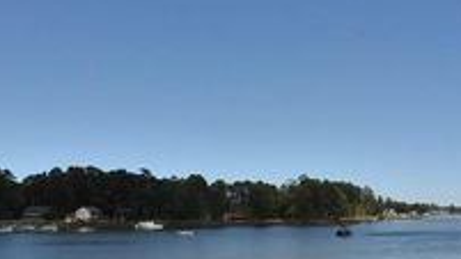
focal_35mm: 47
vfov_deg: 24.8
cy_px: 222
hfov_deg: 43.7
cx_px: 241
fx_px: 574
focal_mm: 12
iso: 800
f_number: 16
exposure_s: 1/1000
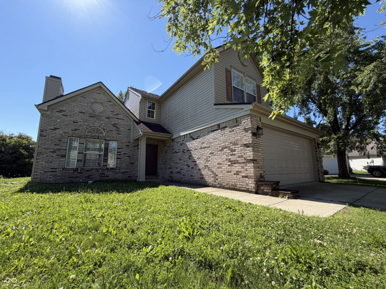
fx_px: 156
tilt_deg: +7.9
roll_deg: +1.4
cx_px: 193
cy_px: 144
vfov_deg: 85.7
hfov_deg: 102.1
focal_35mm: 14
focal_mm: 2.22
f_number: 2.2
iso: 32
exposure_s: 1/770
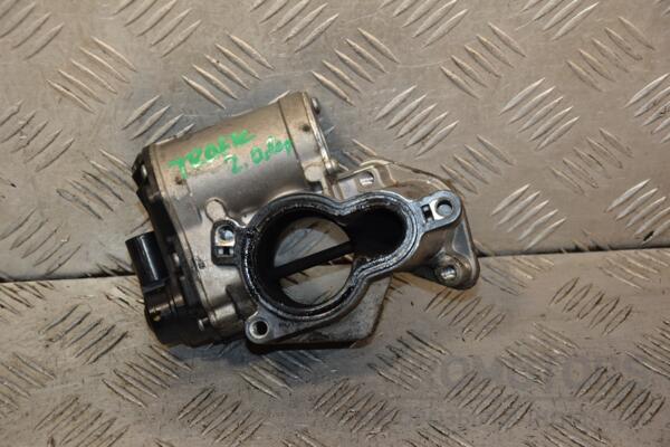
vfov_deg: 13.8
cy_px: 224
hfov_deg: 20.6
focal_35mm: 99
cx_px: 335
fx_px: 1842
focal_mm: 66
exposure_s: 1/200
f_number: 5.6
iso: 800
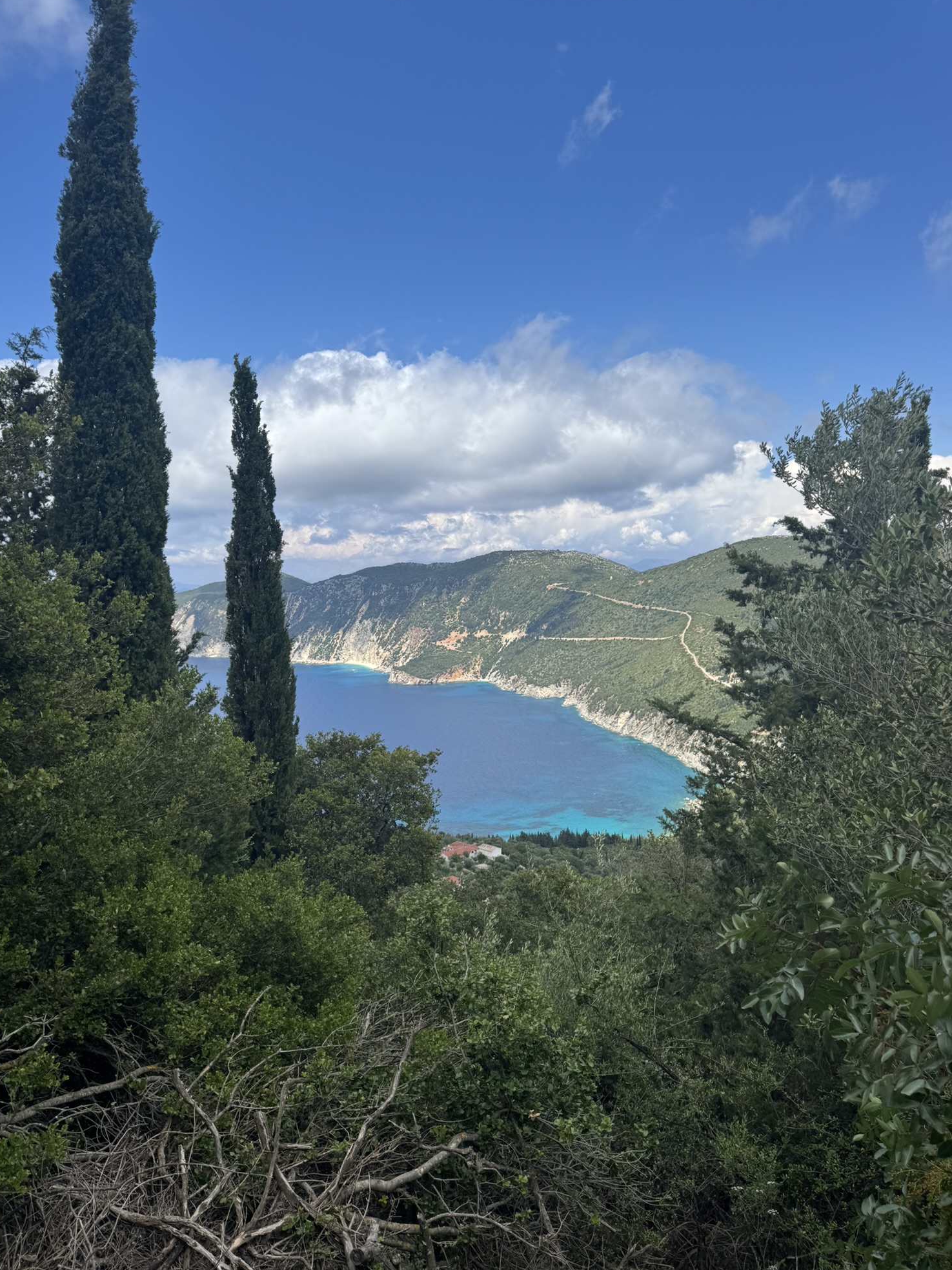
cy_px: 652
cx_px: 467
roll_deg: +1.4
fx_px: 917
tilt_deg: -3.9
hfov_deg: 54.9
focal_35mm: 25
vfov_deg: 69.4
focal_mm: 6.76
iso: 80
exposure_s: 1/4310
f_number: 1.78
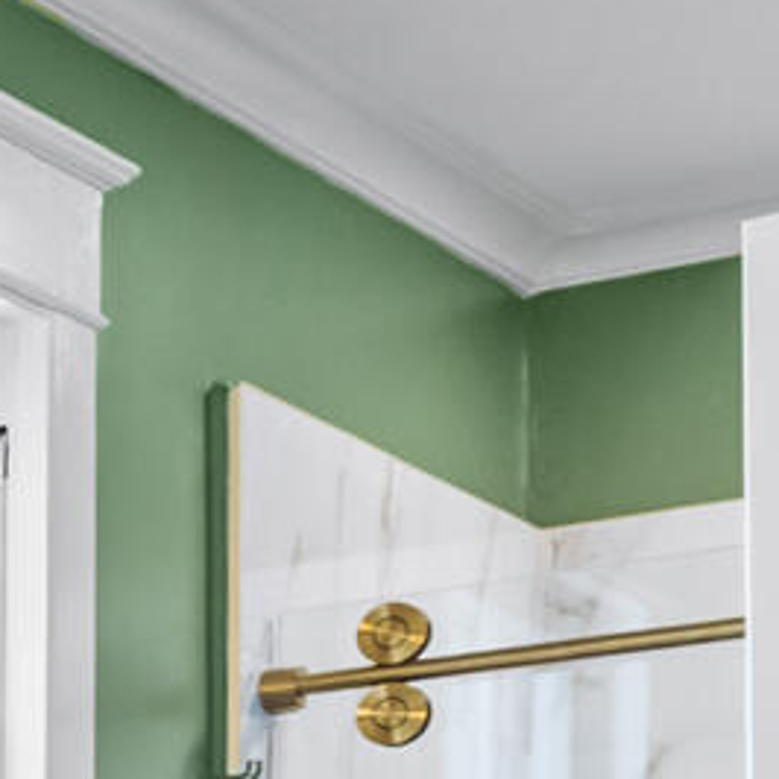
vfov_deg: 12.6
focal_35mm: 128
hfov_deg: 9.5
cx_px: -1769
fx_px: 3259
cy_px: 1322
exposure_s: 1/1.67
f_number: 6.3
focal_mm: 16
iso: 640
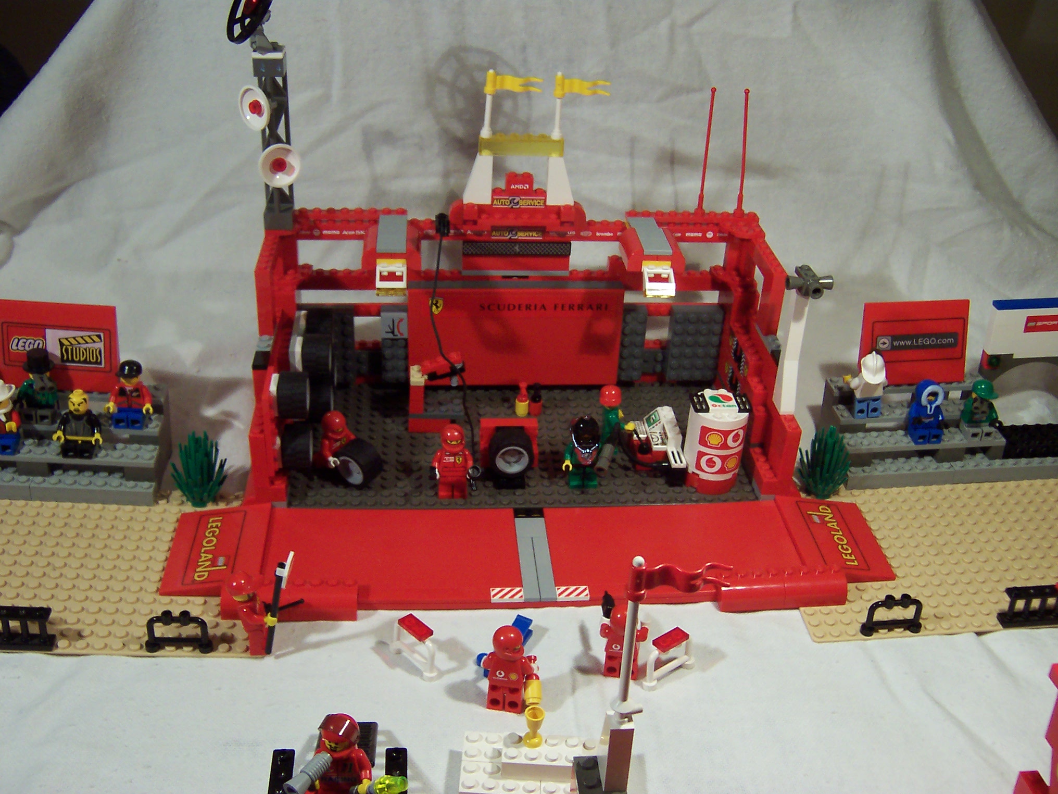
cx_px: 529
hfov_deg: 51.4
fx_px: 1100
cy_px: 397
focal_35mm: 36
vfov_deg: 39.7
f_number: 2.8
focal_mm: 5.6
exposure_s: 1/30
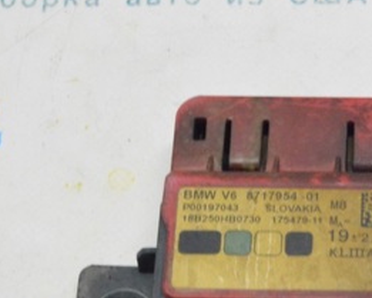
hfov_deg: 13.7
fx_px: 1520
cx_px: 382
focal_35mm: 138
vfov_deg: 11.2
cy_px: 213
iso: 6400
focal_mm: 40
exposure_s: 1/20
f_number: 20
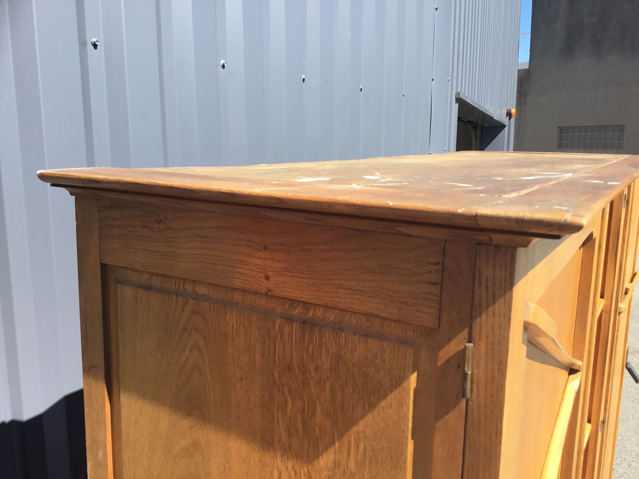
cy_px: 240
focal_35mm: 31
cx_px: 320
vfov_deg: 45.4
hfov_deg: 58.4
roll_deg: -0.3
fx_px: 572
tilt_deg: -9.6
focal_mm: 3.3
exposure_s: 1/458
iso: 25
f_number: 2.4
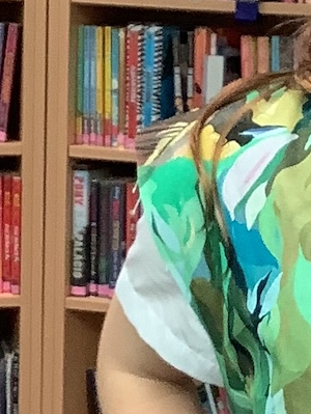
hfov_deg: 8.3
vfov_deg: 11.2
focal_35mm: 176
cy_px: 202
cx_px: 389
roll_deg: -2.0
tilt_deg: -8.5
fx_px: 2105
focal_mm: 3.3
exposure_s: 1/50
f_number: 2.4
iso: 100
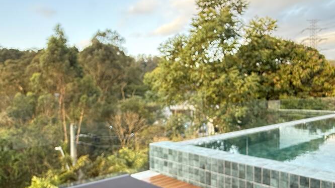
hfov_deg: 59.1
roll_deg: +0.3
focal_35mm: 33
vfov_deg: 35.6
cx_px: 137
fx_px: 293
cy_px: 97
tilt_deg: -1.1
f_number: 2.2
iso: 125
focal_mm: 2.22
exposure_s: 1/99
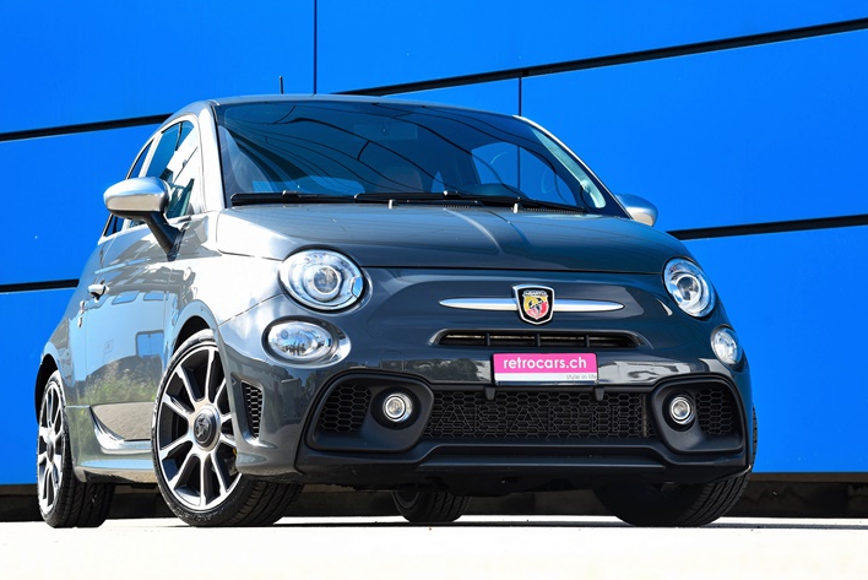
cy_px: 308
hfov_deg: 19.3
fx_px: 2557
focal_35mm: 106
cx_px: 399
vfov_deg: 12.9
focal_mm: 82
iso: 200
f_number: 8
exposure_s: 1/125
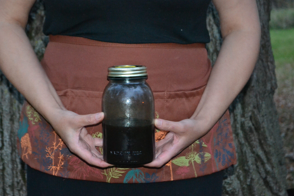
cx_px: 116
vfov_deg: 15.5
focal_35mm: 88
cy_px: 95
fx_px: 719
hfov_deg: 23.1
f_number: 5.6
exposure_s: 1/60
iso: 3200
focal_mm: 48
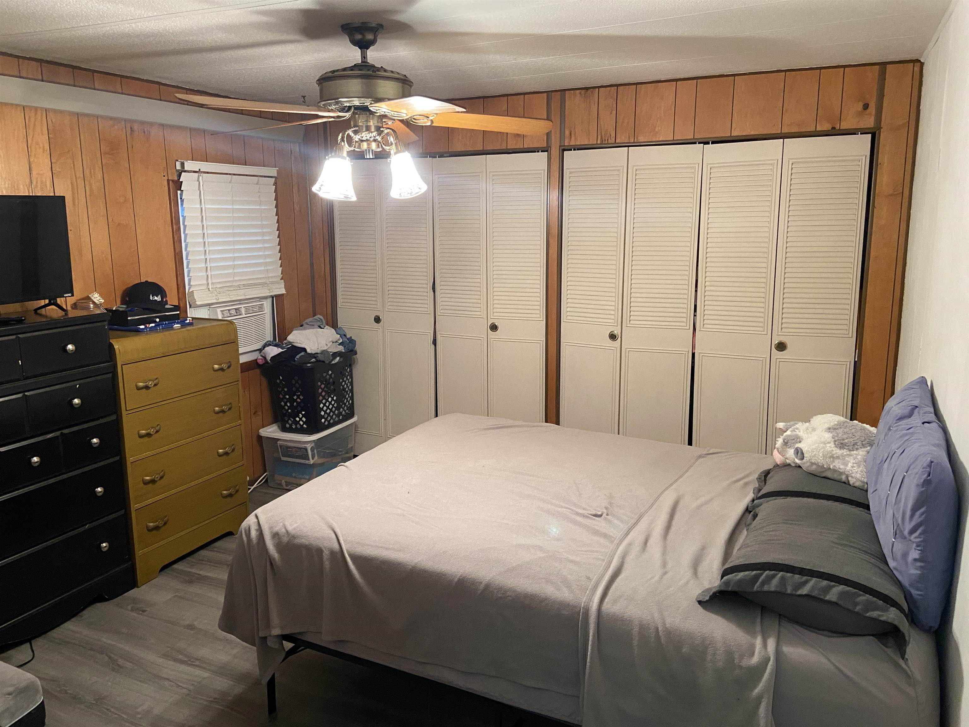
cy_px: 364
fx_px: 728
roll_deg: +0.7
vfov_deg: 53.1
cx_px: 484
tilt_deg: -10.8
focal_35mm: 26
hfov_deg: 67.3
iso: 320
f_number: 1.8
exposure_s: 1/60
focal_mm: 4.25
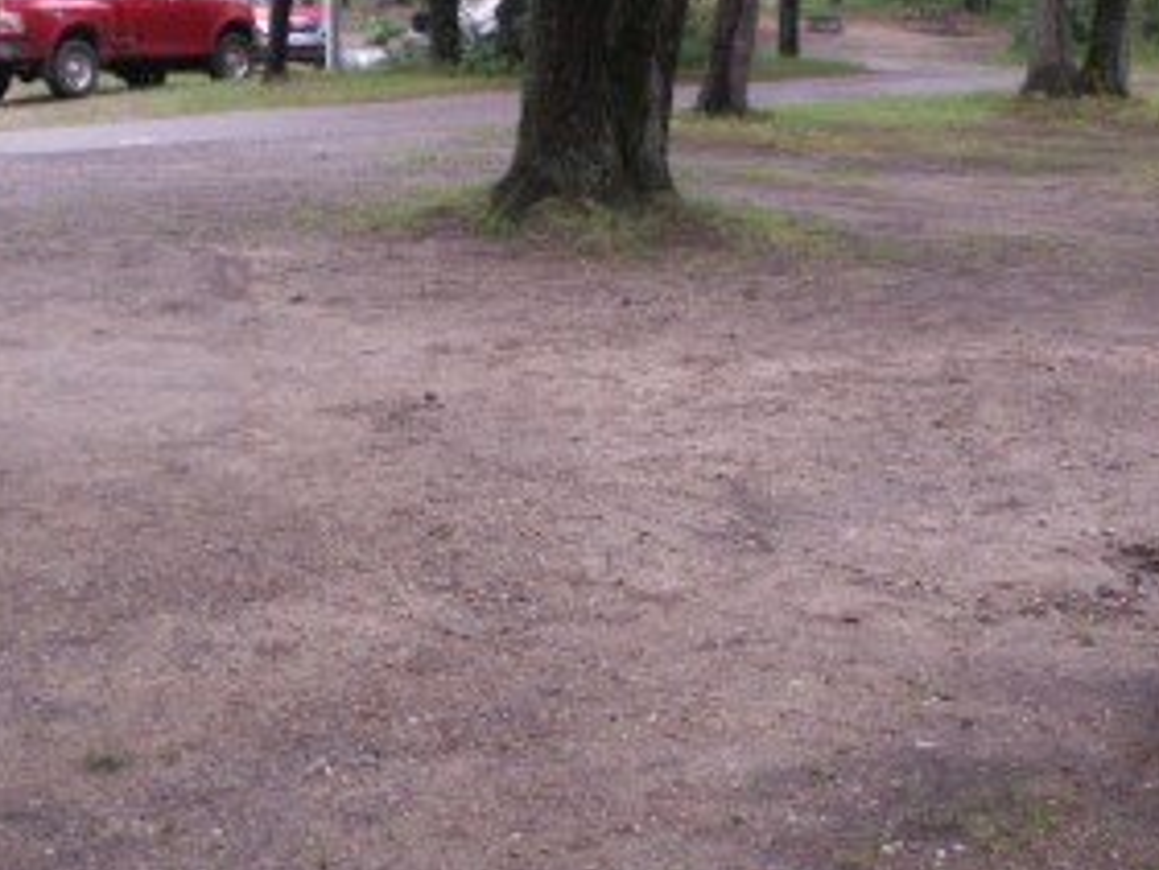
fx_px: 2144
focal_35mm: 64
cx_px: 617
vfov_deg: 22.9
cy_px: 394
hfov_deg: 30.2
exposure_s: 1/60
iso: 50
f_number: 3.2
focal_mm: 5.86
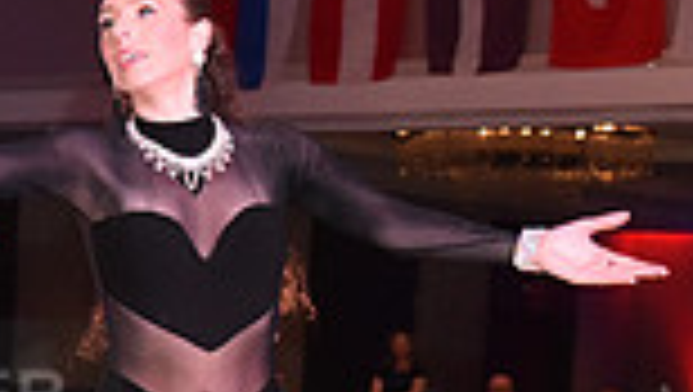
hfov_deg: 12.8
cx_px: -369
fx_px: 2906
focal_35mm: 158
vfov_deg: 7.7
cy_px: 439
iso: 2500
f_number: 6.3
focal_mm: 40
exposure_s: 1/320
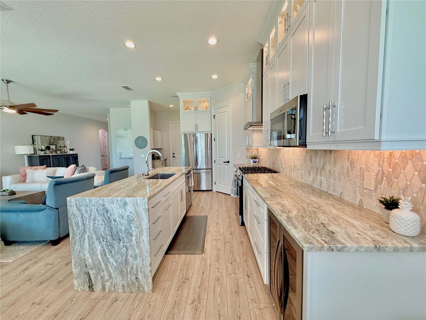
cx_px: 213
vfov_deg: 85.7
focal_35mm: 14
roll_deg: -0.7
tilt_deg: -4.0
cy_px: 160
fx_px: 172
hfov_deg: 102.1
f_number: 2.2
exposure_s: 1/120
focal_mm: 2.22
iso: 125
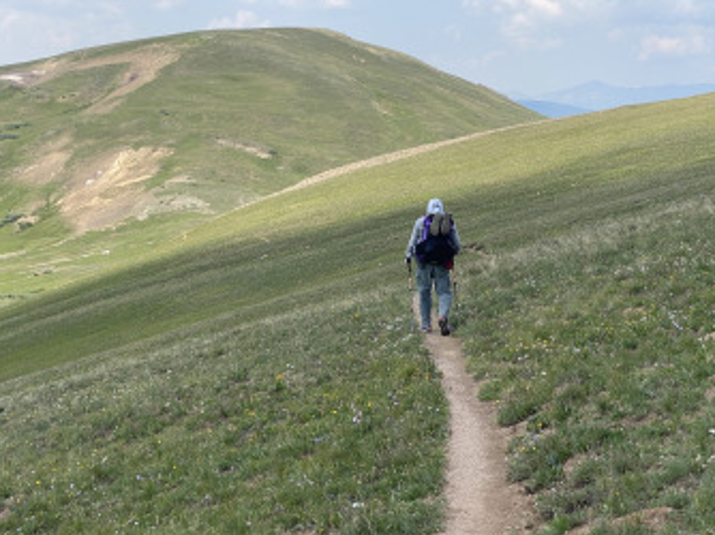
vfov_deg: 25.6
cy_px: 268
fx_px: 1177
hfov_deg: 33.8
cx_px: 349
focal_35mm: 57
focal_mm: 6
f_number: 2
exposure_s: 1/1370
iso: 20
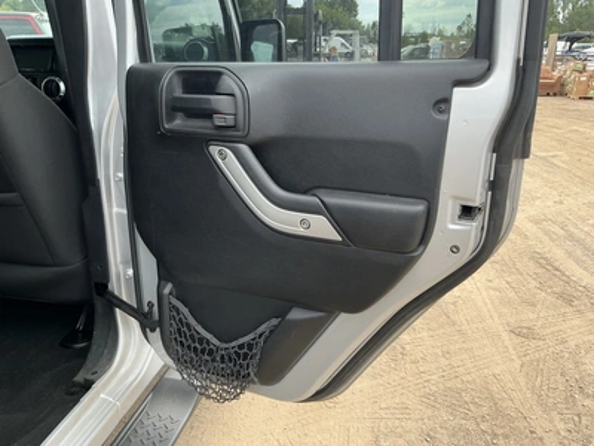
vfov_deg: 49.7
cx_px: 297
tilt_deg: -17.4
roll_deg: +1.1
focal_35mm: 28
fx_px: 480
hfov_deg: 63.4
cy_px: 223
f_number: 1.8
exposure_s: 1/391
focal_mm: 3
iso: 25
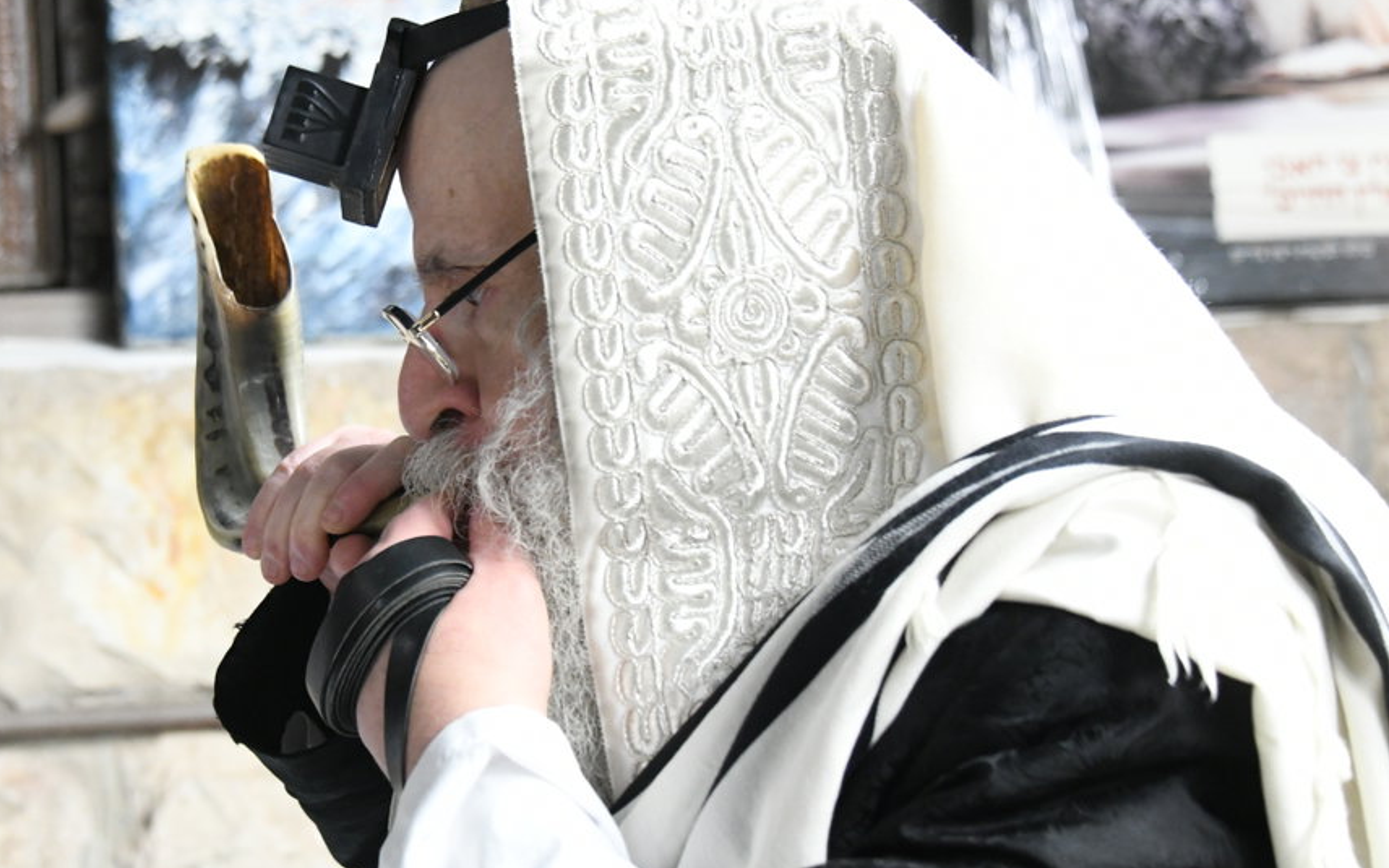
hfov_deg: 16.0
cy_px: 436
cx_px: 475
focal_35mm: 130
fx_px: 4921
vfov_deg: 10.1
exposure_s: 1/80
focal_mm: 78
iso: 5000
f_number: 5.6
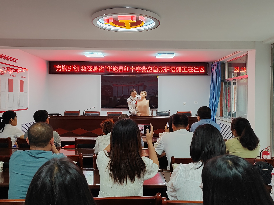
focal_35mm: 33
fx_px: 261
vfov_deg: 42.9
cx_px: 137
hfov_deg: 55.4
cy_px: 102
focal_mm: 5.52
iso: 250
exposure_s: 1/100
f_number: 1.9
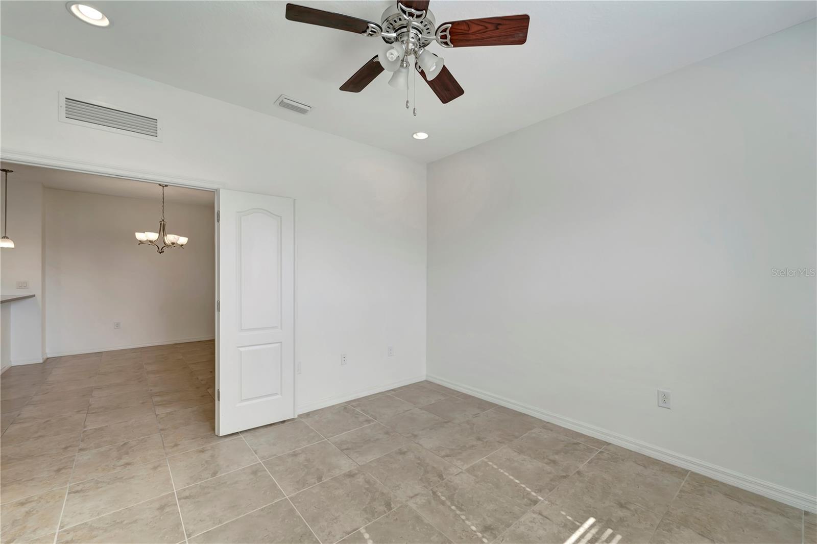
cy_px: 272
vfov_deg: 81.1
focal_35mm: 14
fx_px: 318
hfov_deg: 104.3
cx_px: 408
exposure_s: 1/13
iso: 250
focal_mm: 14
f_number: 9
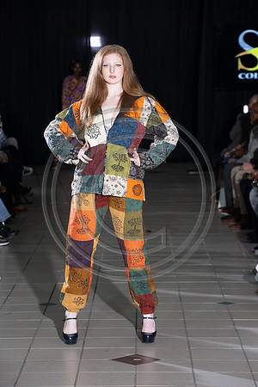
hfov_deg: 11.0
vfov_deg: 16.4
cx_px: 129
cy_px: 194
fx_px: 1344
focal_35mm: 125
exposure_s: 1/160
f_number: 6.3
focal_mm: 125
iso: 1250
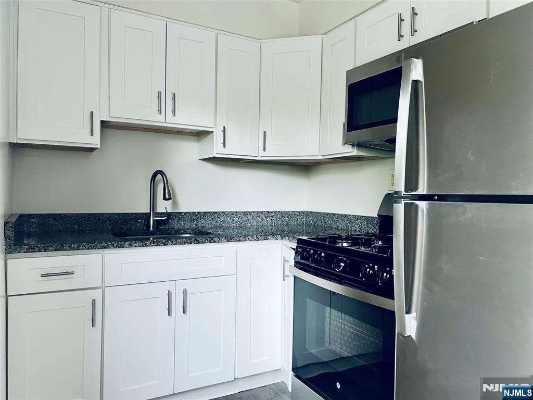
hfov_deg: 67.3
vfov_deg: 53.1
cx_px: 266
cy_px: 200
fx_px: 400
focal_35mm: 26
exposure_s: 1/88
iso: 125
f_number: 1.5
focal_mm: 5.7
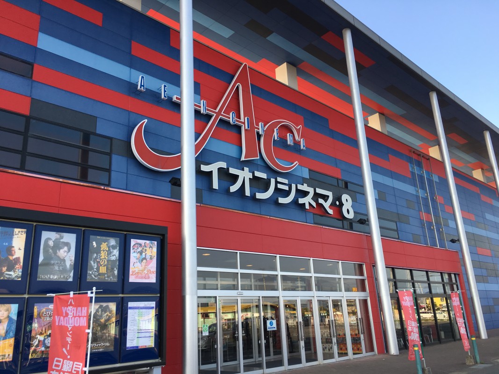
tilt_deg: +18.1
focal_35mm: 29
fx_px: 418
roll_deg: +3.1
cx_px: 250
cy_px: 187
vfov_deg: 48.2
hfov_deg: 61.7
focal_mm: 4.15
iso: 25
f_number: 2.2
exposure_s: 1/348
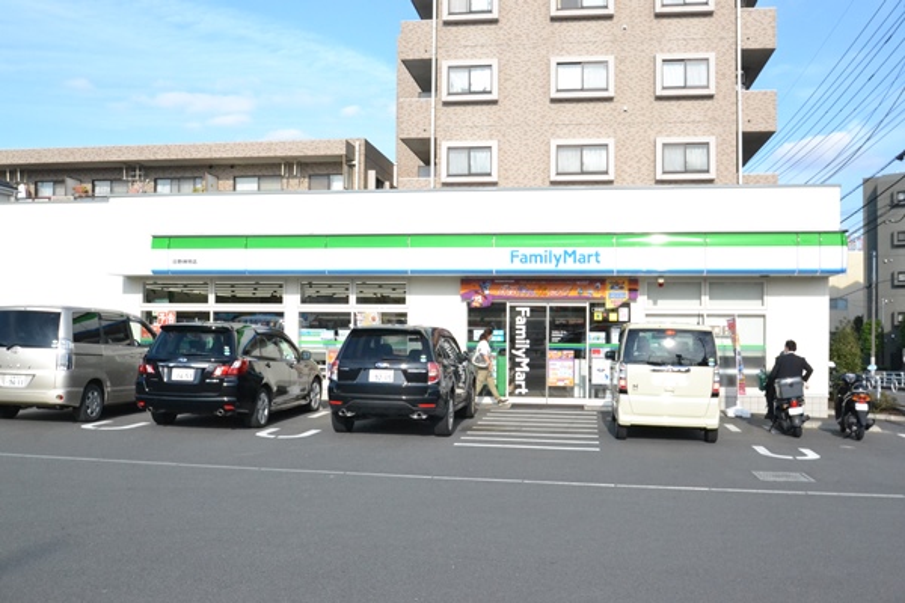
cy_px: 302
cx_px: 452
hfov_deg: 53.1
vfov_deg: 36.9
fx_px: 905
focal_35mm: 36
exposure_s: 1/1000
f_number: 16
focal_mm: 24
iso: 3200
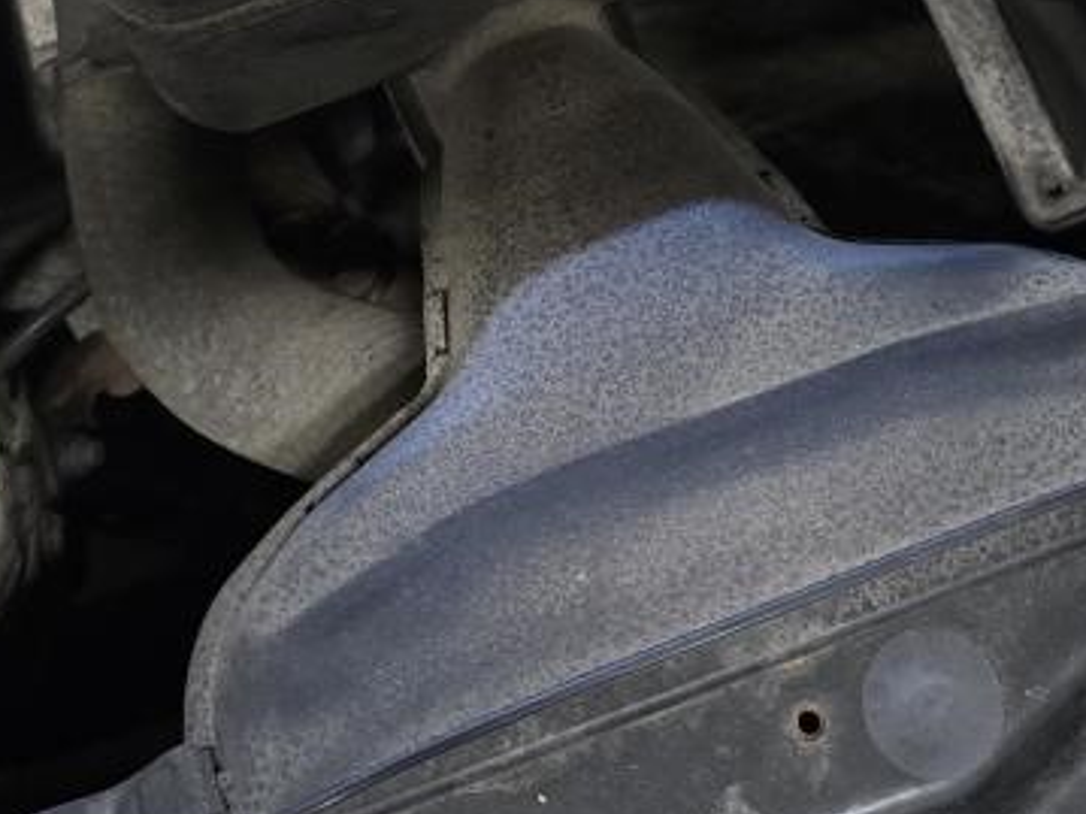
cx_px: 590
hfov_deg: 23.8
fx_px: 2572
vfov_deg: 16.6
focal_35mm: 82
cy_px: -357
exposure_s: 1/60
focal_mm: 6.3
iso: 1000
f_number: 1.7
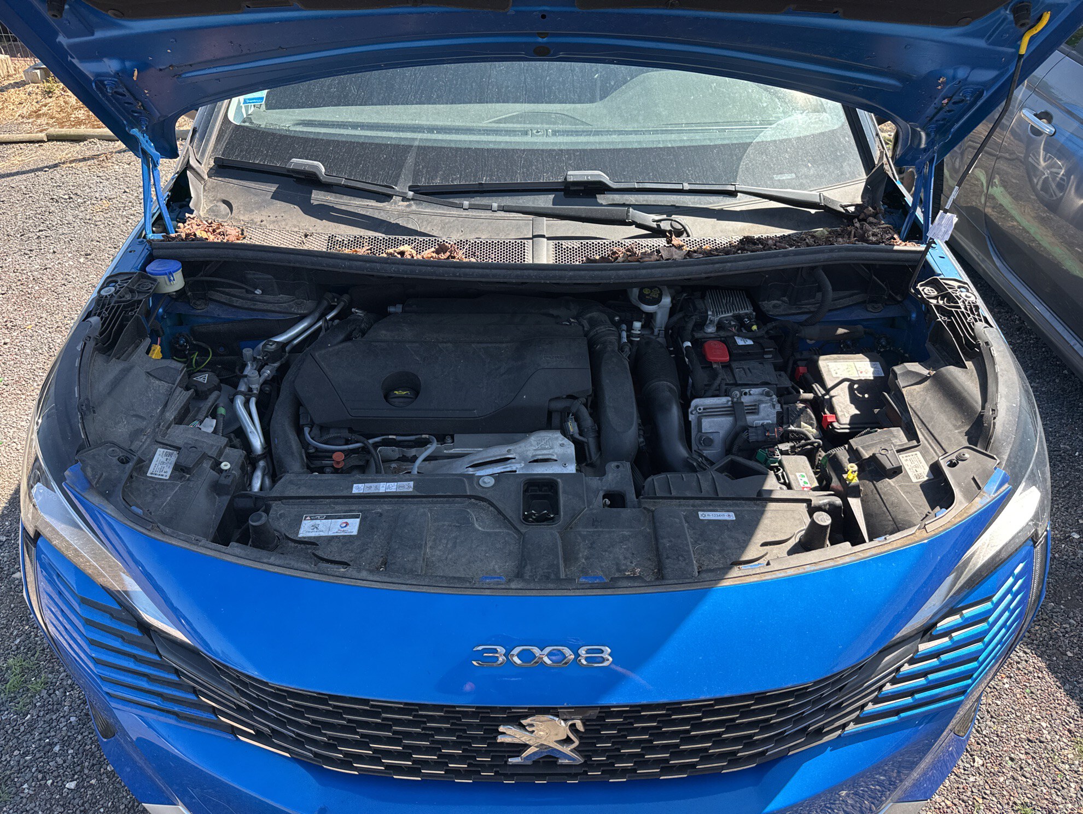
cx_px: 542
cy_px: 407
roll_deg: -0.3
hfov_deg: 71.6
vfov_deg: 56.9
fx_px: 751
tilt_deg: -37.6
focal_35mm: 24
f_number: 1.78
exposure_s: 1/1018
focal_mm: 6.76
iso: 100
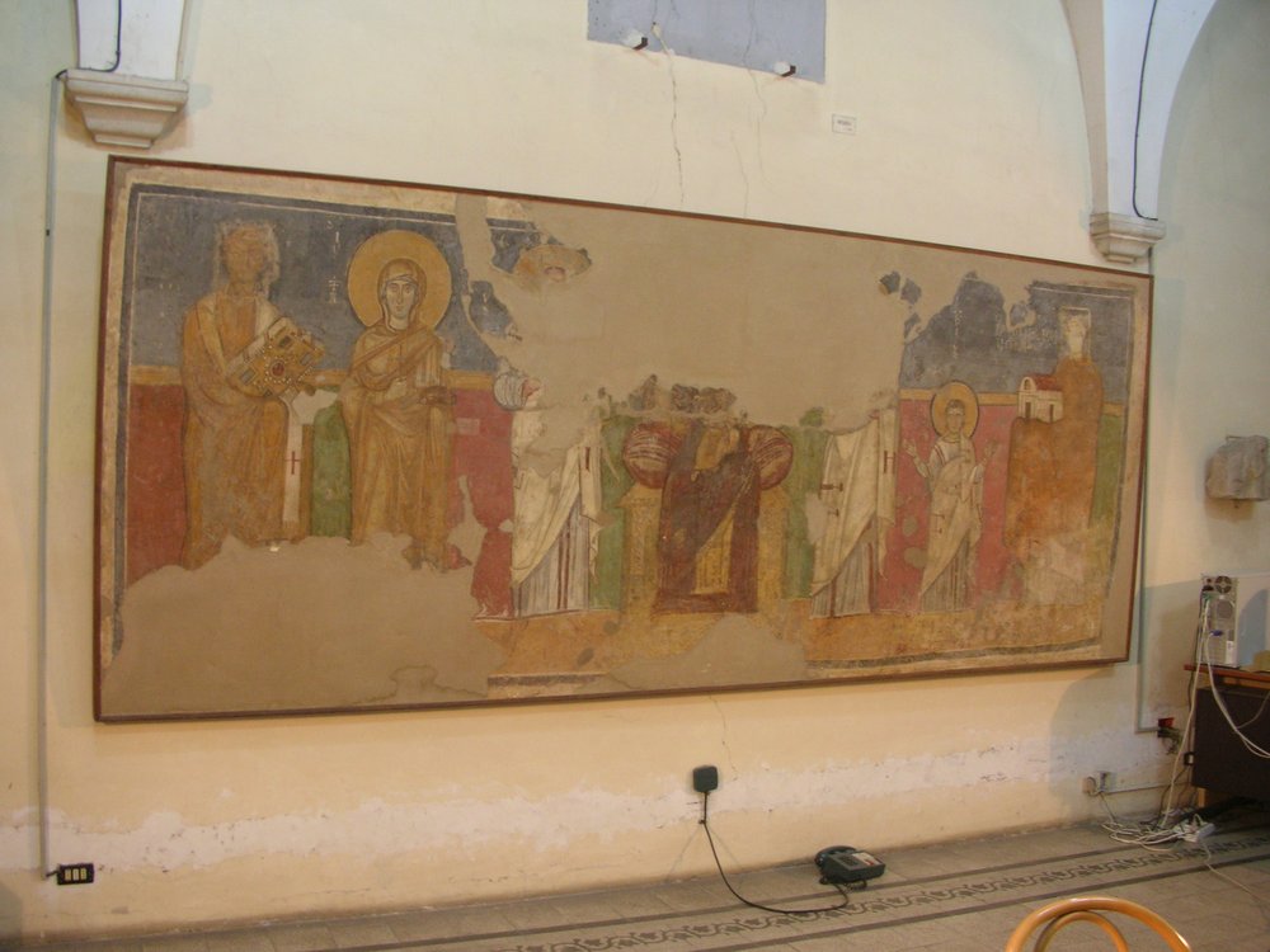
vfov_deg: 40.7
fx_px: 1284
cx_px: 635
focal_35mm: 35
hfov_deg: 52.6
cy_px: 476
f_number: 3
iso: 118
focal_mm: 5.8
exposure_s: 1/3.9
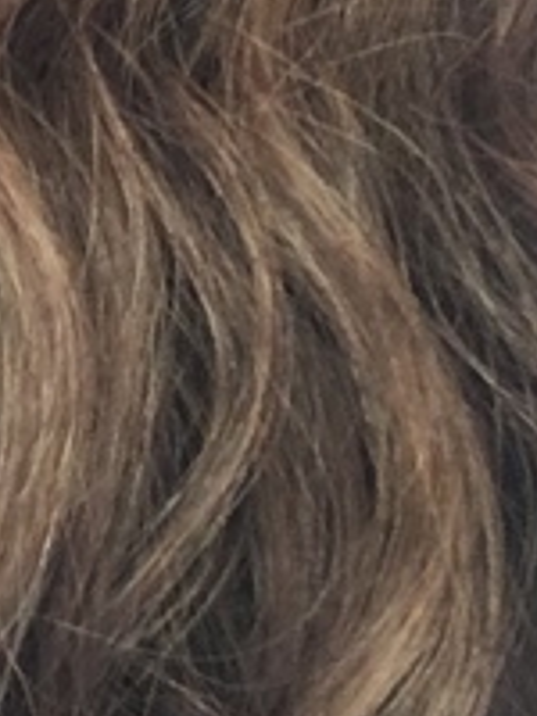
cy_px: 261
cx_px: -136
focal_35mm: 93
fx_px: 1924
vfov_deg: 21.0
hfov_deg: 15.2
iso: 250
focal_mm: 2.15
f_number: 2.4
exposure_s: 1/20
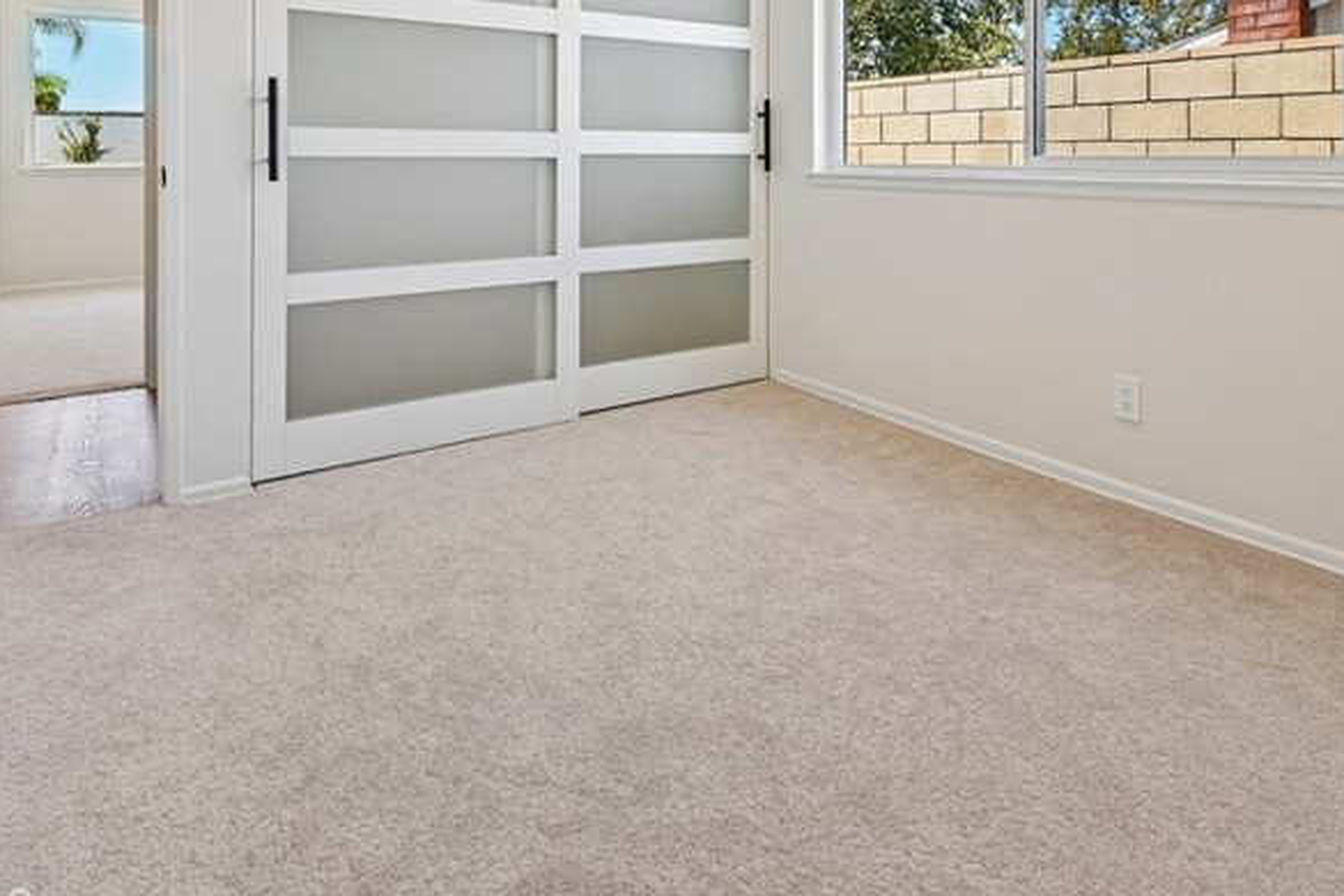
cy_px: 159
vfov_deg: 54.7
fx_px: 784
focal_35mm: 21
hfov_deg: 81.2
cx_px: 655
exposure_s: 1/30
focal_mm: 12
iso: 250
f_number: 8
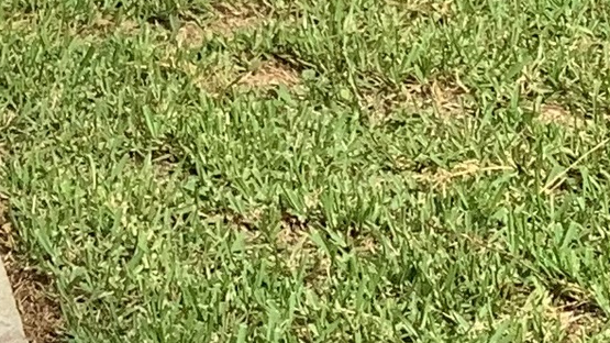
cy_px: -620
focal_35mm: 187
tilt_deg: -4.7
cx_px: 151
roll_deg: +0.7
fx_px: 3024
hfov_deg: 11.5
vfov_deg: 6.1
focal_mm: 3.3
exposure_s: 1/1164
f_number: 2.4
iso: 25
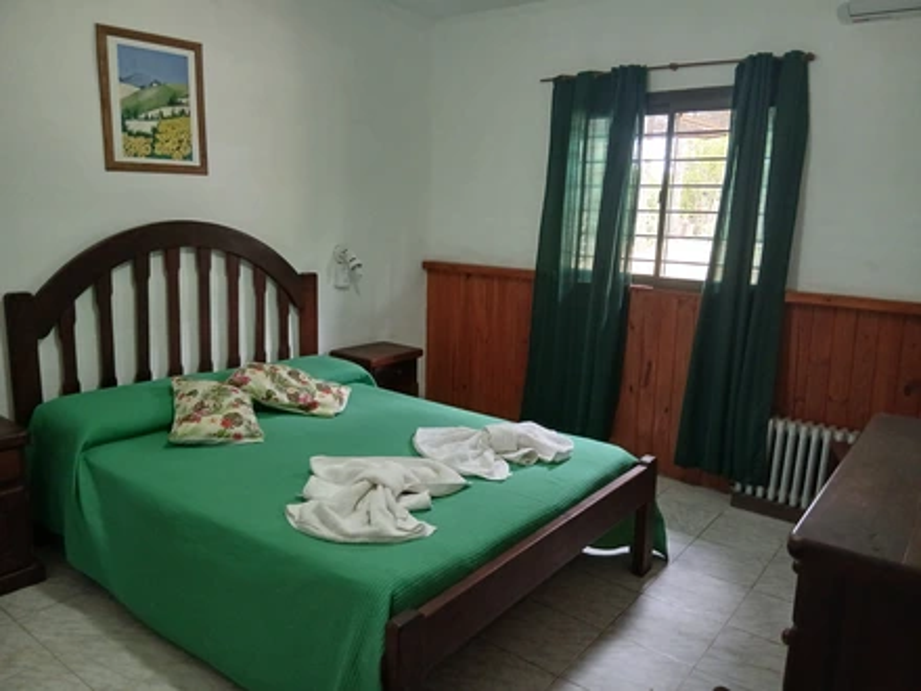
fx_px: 692
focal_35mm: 26
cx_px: 460
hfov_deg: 67.3
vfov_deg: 53.1
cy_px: 346
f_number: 1.8
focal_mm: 3.98
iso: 320
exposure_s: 1/33.3
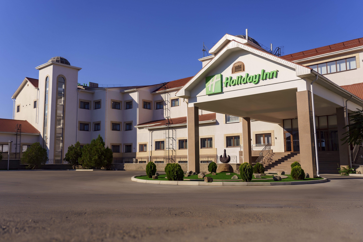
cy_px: 121
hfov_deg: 61.9
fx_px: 302
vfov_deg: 43.6
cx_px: 182
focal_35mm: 30
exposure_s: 1/2000
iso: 100
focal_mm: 30
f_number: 4
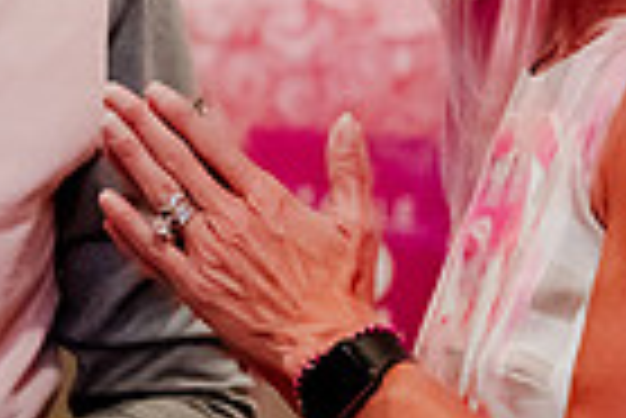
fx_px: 9139
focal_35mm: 525
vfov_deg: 2.6
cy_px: -213
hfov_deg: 3.9
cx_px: -158
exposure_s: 1/320
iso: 4000
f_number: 2.8
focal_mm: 105
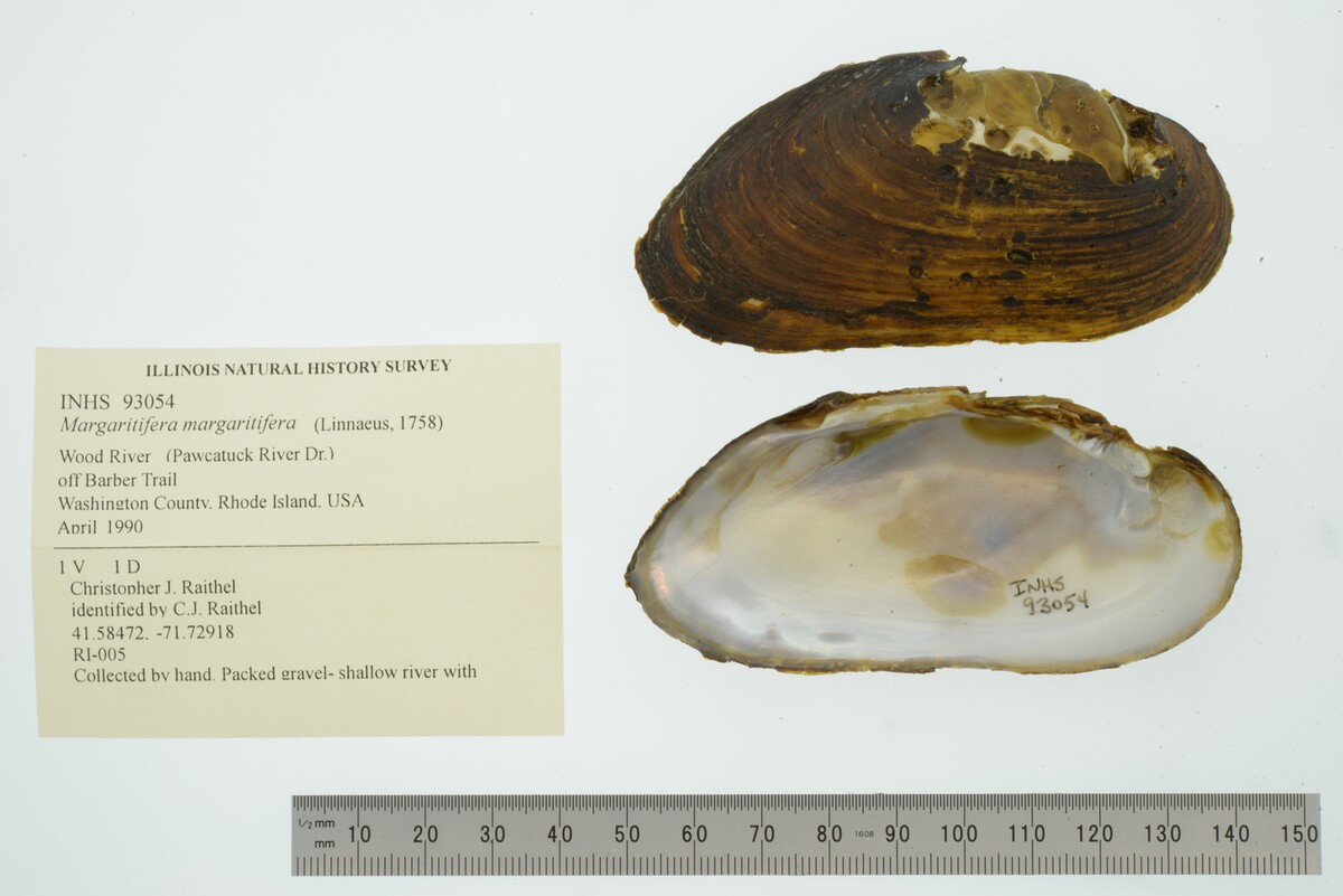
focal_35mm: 60
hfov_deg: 33.4
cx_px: 672
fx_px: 2239
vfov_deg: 22.6
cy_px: 448
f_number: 32
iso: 100
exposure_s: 1/8
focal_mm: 60
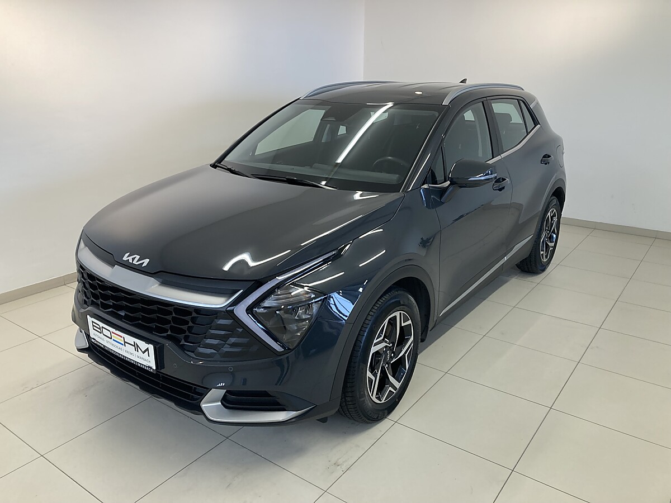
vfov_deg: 49.7
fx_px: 543
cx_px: 336
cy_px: 252
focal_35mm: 28
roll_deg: -0.9
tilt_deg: -17.2
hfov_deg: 63.4
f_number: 1.8
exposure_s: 1/93
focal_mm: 3.99
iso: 64
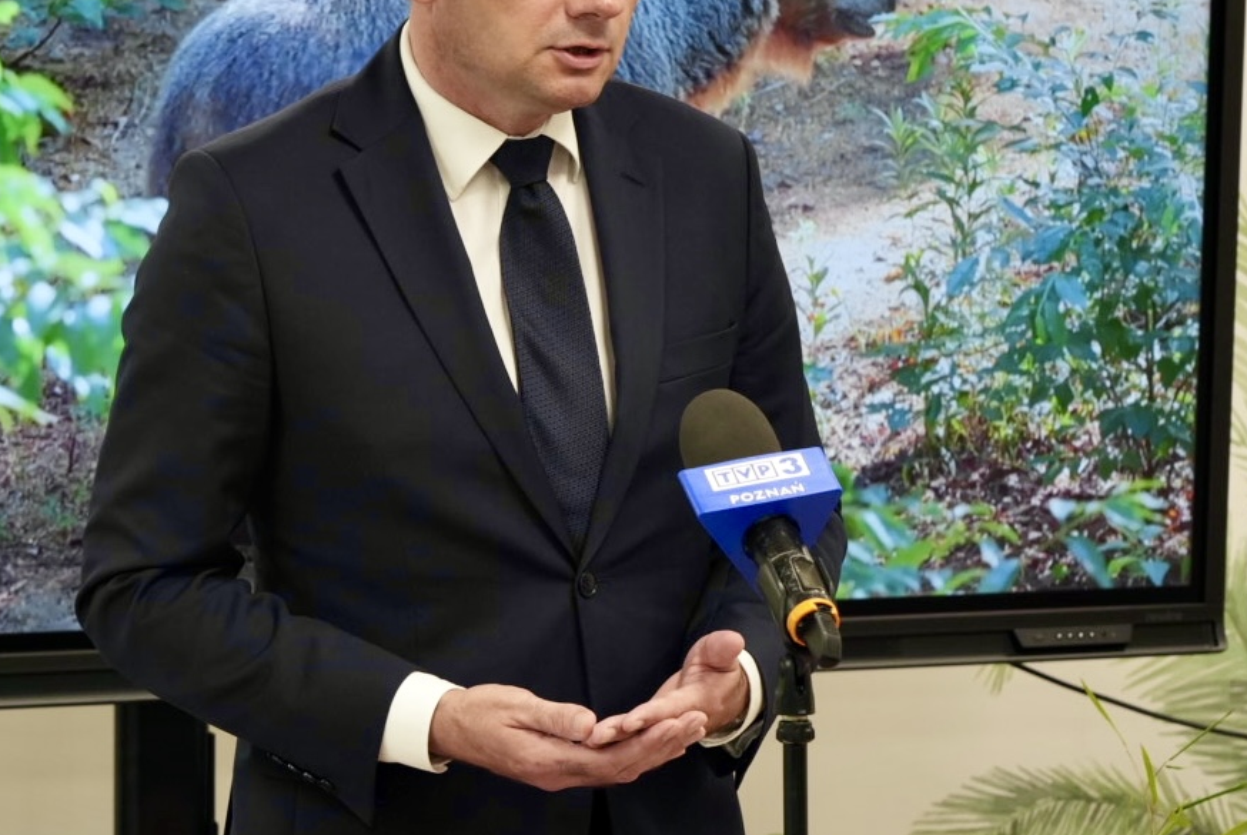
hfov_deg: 16.8
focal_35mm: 122
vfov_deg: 11.3
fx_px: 4231
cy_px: 313
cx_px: 563
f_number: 9
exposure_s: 1/80
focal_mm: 85
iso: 1600
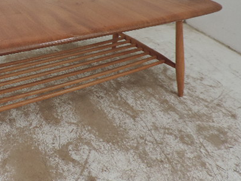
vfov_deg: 37.3
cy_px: 59
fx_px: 265
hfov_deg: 46.8
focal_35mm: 38
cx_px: 54
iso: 200
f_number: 3
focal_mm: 4.3
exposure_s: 1/30
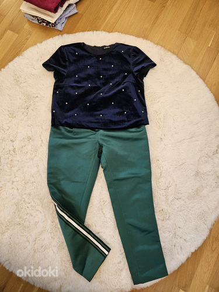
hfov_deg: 58.9
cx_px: 110
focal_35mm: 23
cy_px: 146
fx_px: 194
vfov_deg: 73.9
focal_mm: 5.4
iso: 500
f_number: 1.8
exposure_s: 1/100
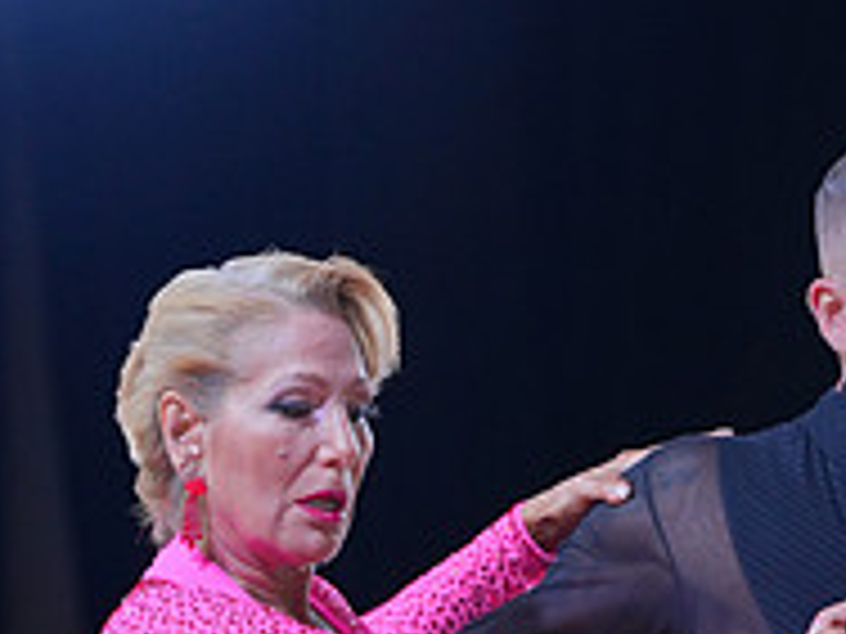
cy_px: 1106
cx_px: 425
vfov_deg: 4.7
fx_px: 7625
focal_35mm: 312
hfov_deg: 6.4
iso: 640
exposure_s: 1/400
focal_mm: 105
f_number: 4
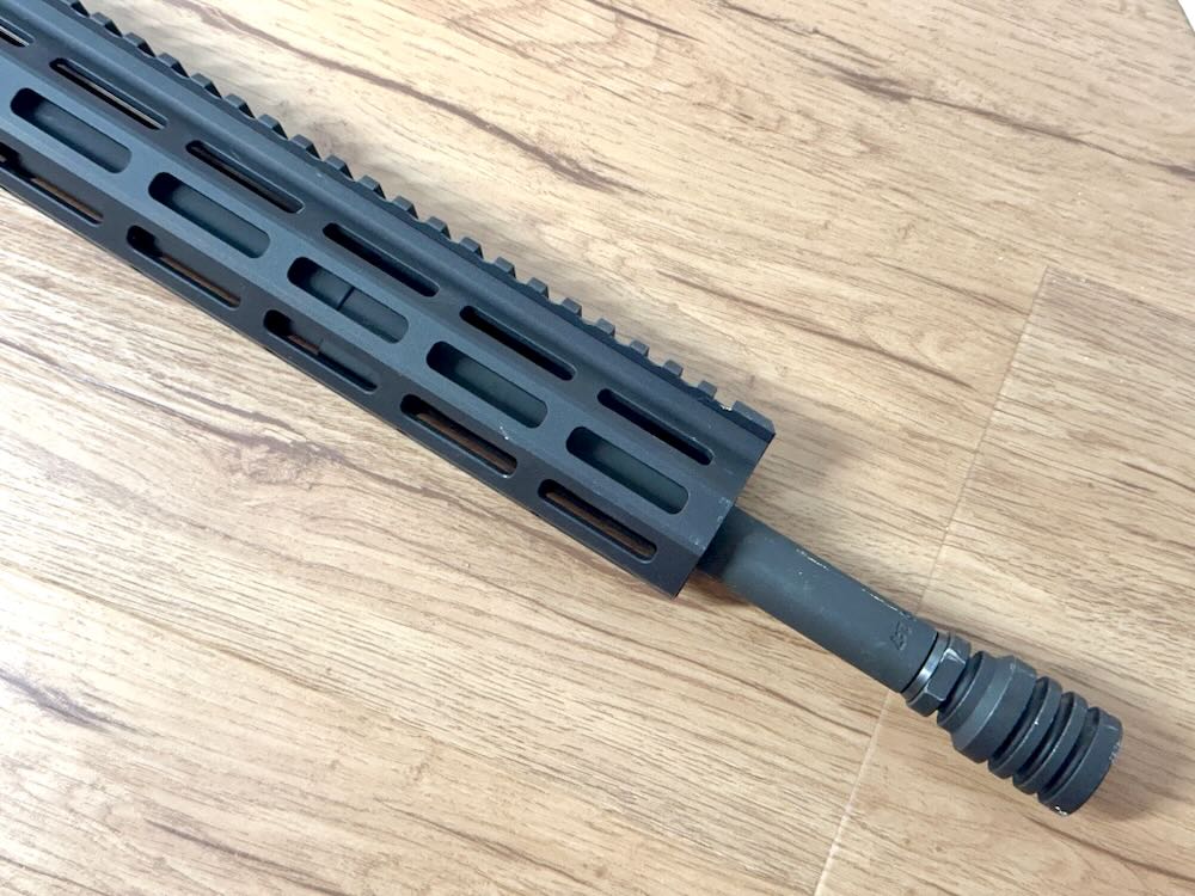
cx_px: 598
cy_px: 448
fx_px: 1657
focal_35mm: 48
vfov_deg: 30.3
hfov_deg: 39.7
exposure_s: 1/60
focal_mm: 6.86
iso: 160
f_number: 1.78
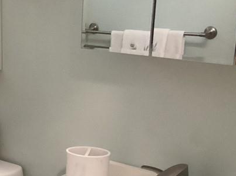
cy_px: 139
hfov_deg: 24.0
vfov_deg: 18.5
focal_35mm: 79
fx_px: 538
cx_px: 18
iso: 320
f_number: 2.4
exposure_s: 1/40
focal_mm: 3.3
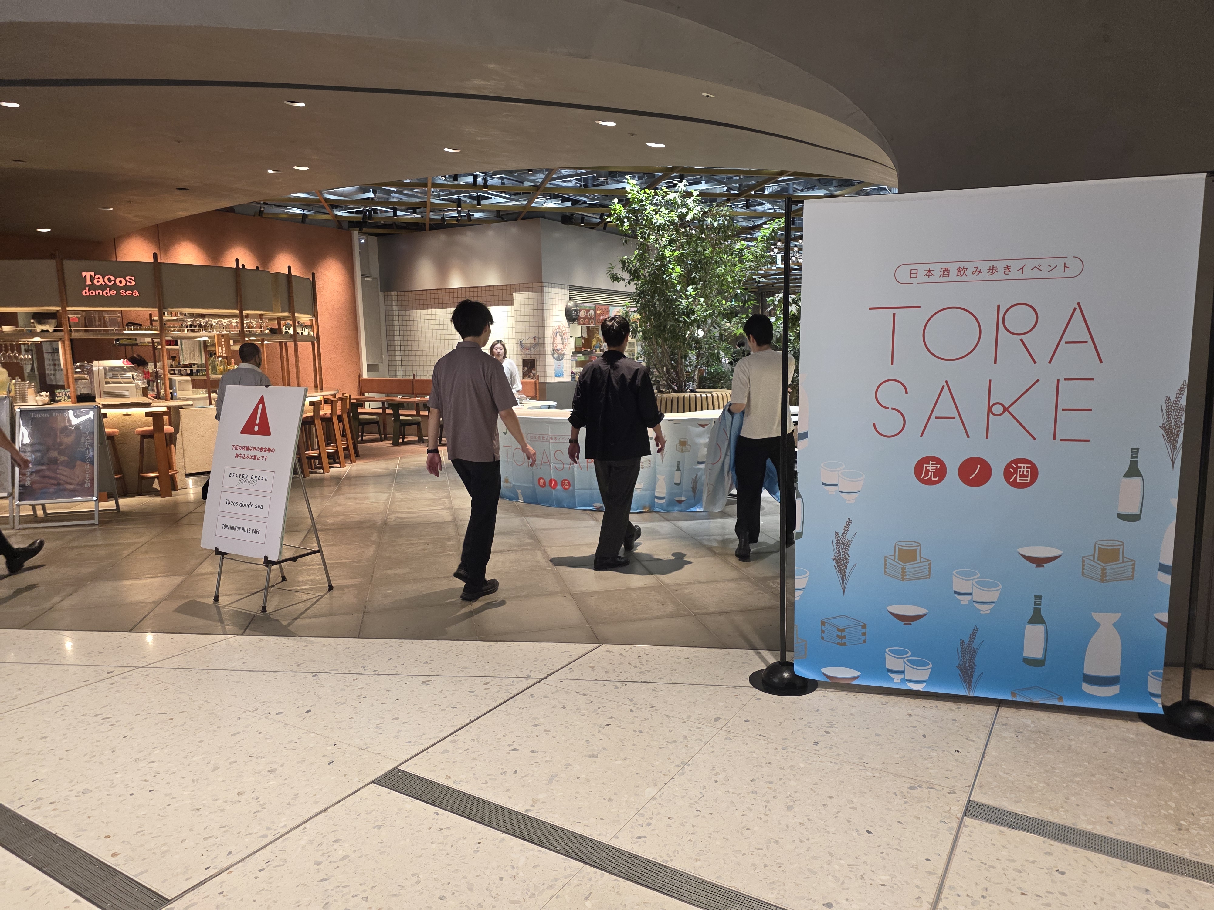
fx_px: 807
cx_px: 607
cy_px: 455
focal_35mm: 23
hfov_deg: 73.9
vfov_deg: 58.9
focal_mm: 6.25
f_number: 1.7
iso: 250
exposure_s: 1/100
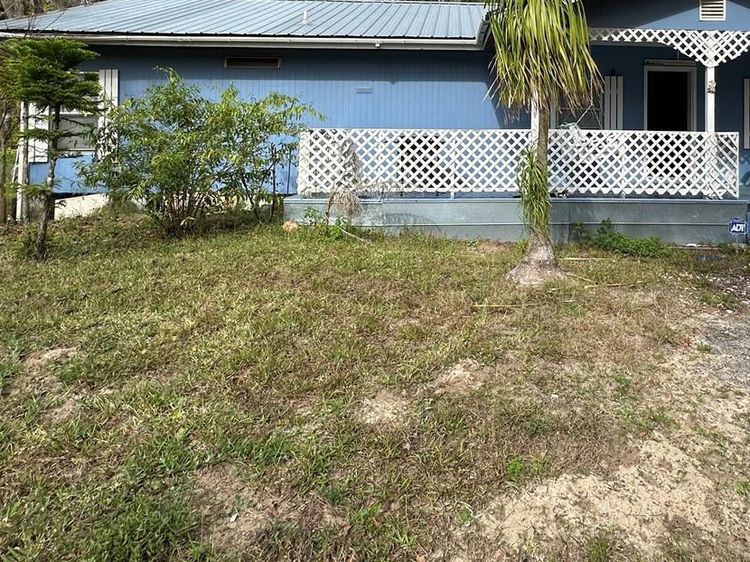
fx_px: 585
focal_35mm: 27
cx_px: 481
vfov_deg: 48.2
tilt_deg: +0.8
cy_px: 107
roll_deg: -0.3
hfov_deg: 64.1
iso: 50
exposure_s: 1/1553
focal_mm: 2.22
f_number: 2.2
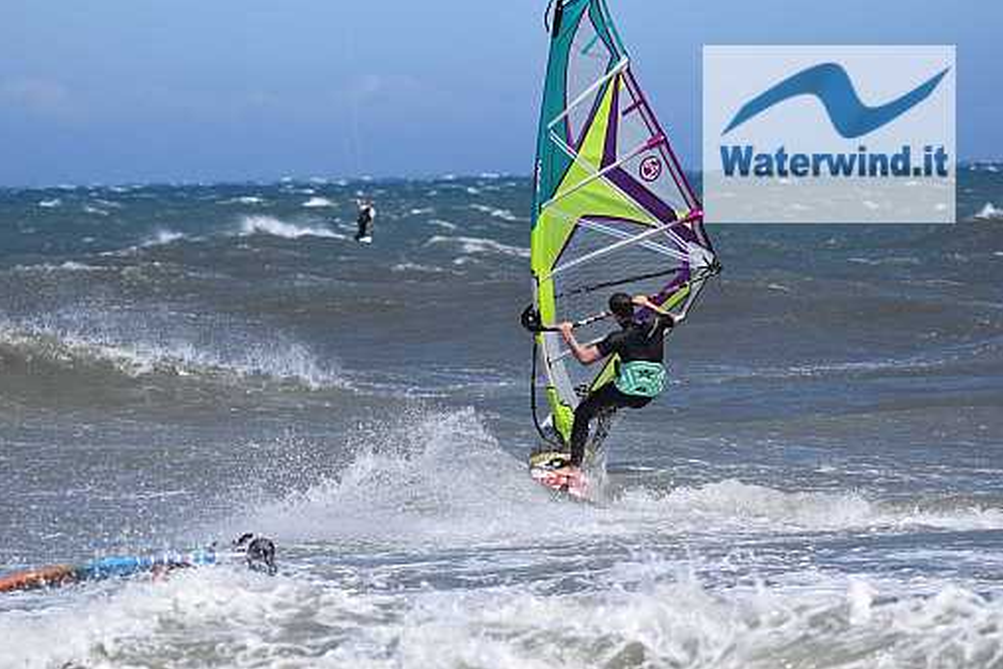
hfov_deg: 8.0
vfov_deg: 5.4
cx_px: 500
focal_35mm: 257
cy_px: 334
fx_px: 7162
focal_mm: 170
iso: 250
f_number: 5.6
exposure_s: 1/2000
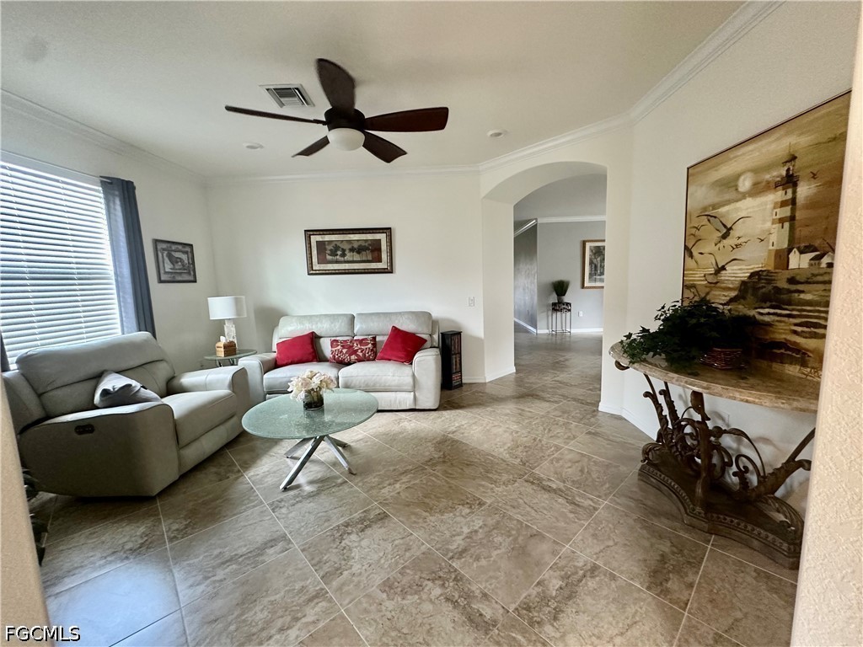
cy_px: 324
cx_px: 432
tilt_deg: -7.4
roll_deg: +1.2
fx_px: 349
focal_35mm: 14
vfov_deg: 85.7
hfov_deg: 102.1
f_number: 2.2
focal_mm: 2.22
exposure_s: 1/60
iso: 320
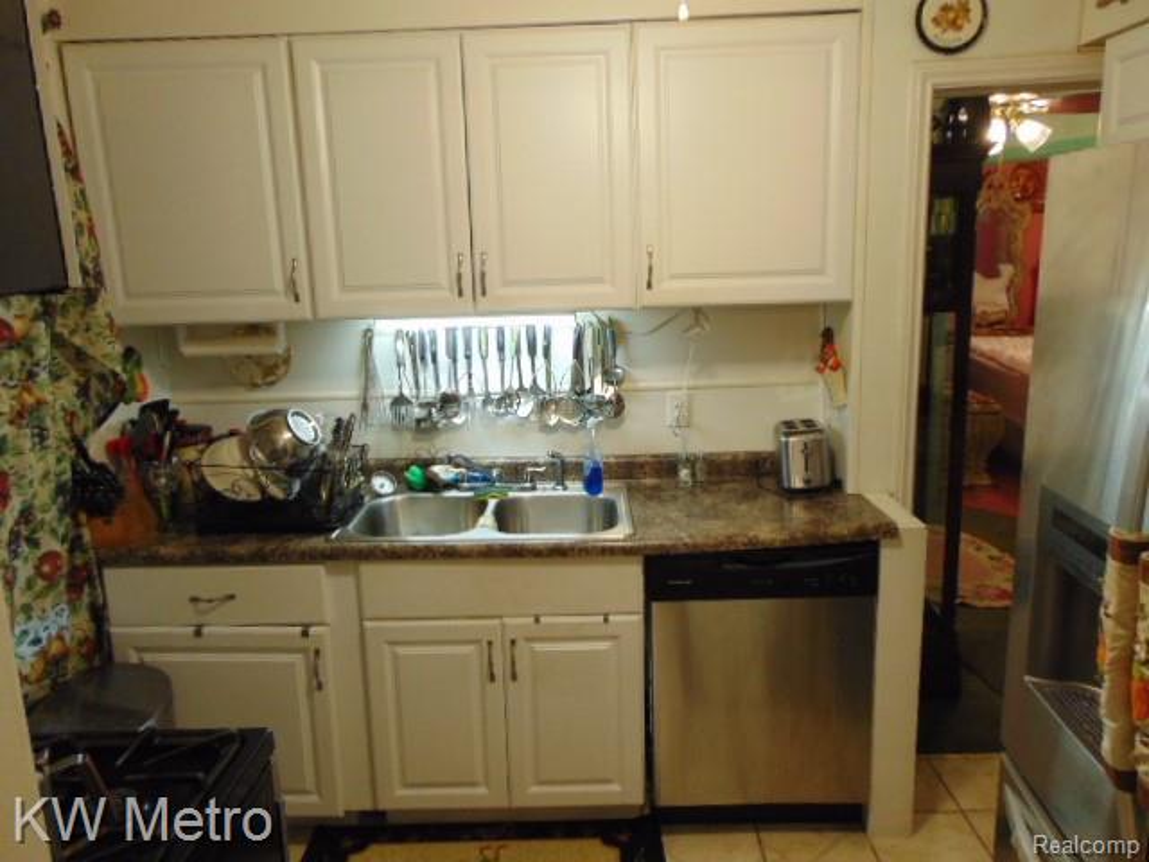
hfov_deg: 69.4
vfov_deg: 54.9
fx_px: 830
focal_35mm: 25
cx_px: 574
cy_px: 431
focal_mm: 4.5
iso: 200
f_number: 3
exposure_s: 1/30
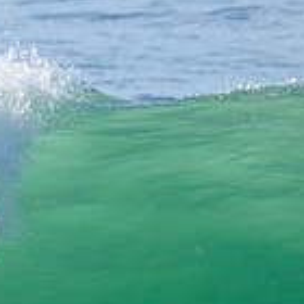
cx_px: -235
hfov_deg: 0.6
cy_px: 201
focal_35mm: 2814
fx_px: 27959
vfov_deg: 0.6
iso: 900
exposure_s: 1/2000
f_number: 11
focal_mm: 800
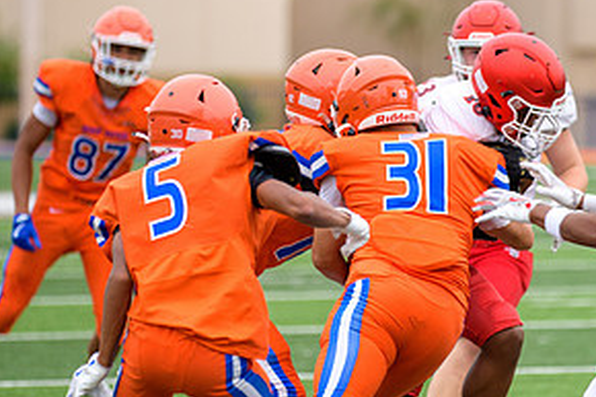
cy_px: 285
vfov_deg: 3.5
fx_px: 6453
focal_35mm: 390
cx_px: 462
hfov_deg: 5.3
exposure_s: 1/800
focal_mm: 195
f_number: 2.8
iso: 400
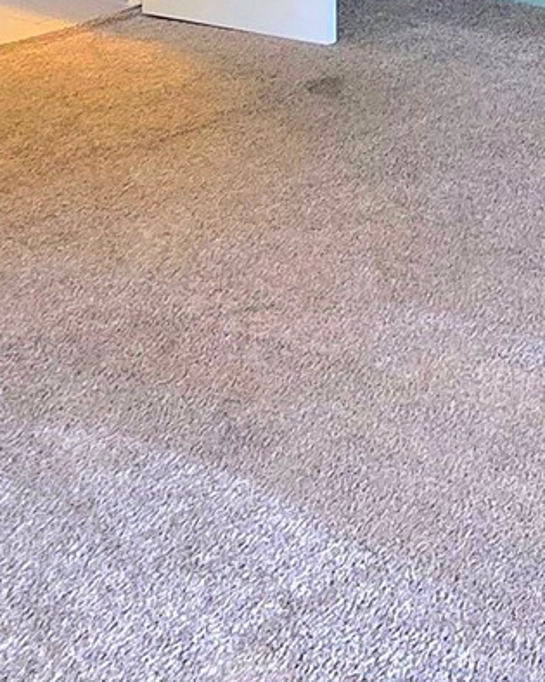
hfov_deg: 21.8
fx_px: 1331
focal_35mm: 66
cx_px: 612
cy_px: -325
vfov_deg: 23.4
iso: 500
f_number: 2.2
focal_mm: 2.2
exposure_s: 1/60.2
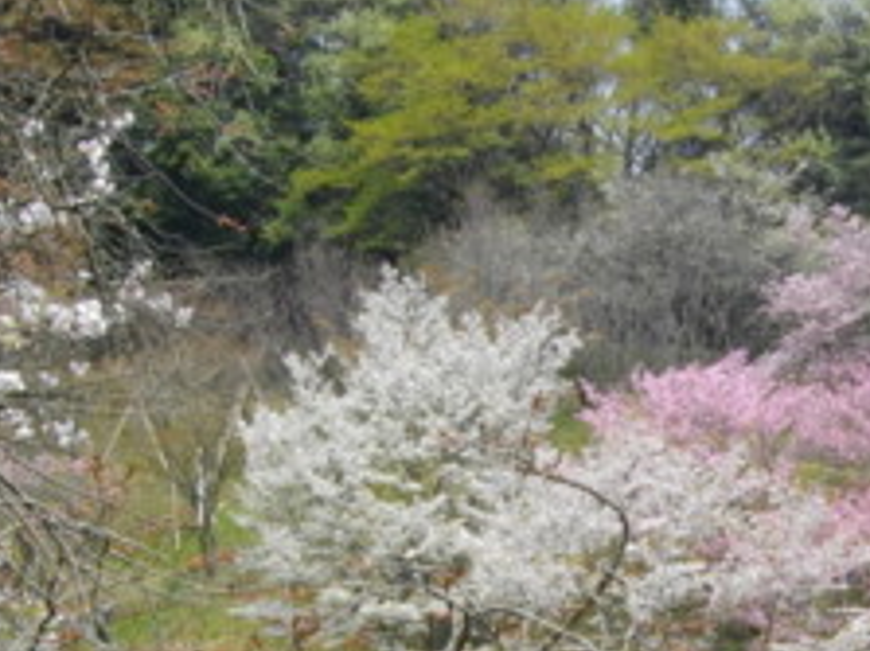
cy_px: 612
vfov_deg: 14.5
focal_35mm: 101
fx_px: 2537
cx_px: 784
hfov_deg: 19.1
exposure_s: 1/160
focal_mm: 8.8
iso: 100
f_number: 7
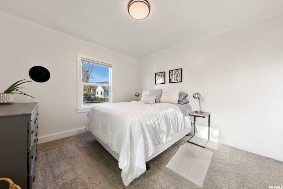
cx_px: 142
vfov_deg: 90.0
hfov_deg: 112.6
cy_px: 94
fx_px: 94
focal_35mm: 12
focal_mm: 12
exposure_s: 1/1.67
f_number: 8
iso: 64
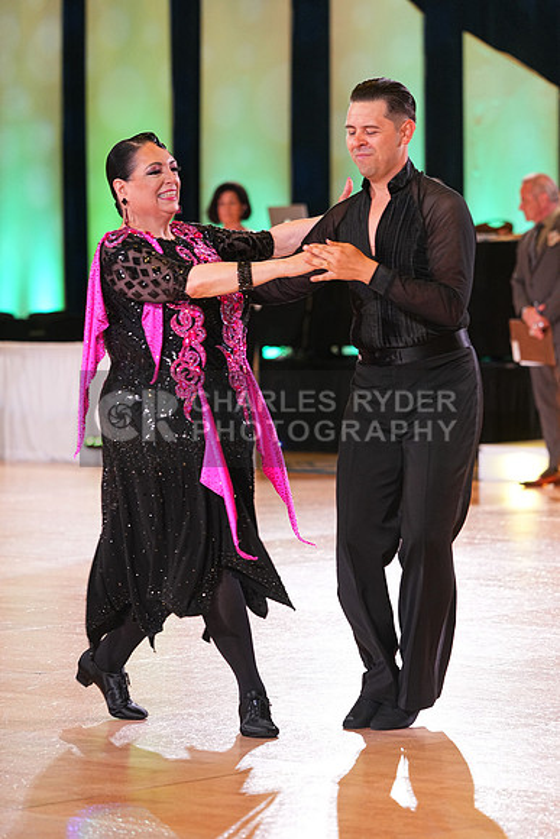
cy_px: 420
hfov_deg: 8.9
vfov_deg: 13.3
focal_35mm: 154
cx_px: 280
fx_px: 3591
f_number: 4
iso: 2000
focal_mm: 154
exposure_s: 1/200
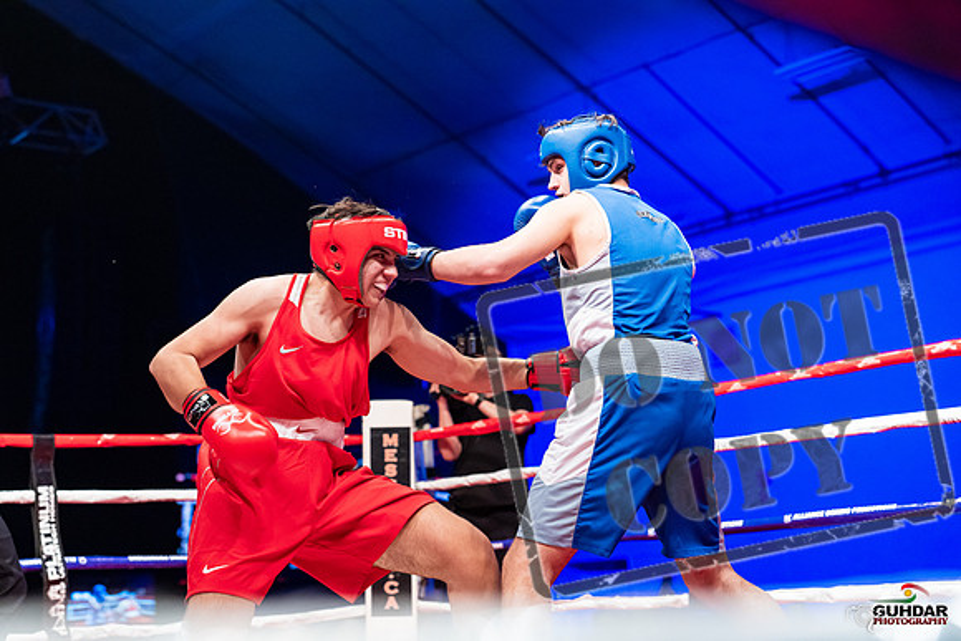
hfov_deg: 33.9
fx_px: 1575
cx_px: 480
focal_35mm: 59
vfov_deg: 23.0
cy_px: 320
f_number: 2.8
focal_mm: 59
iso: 4000
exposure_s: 1/1000
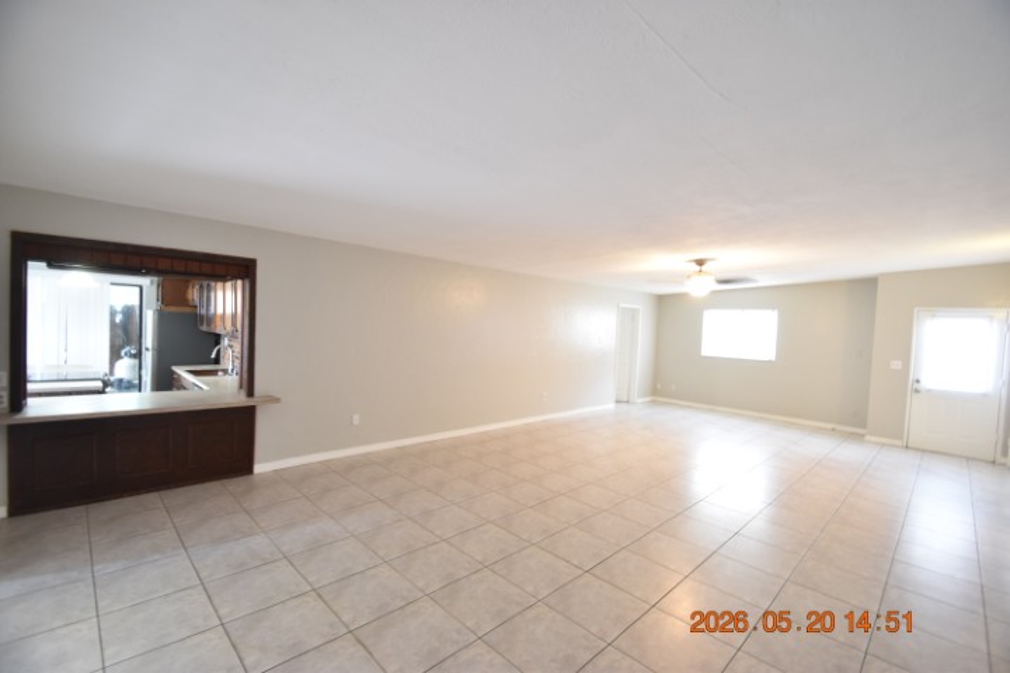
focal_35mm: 15
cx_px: 505
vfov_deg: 77.3
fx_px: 421
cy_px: 336
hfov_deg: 100.4
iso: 800
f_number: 3.5
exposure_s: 1/15
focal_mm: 10
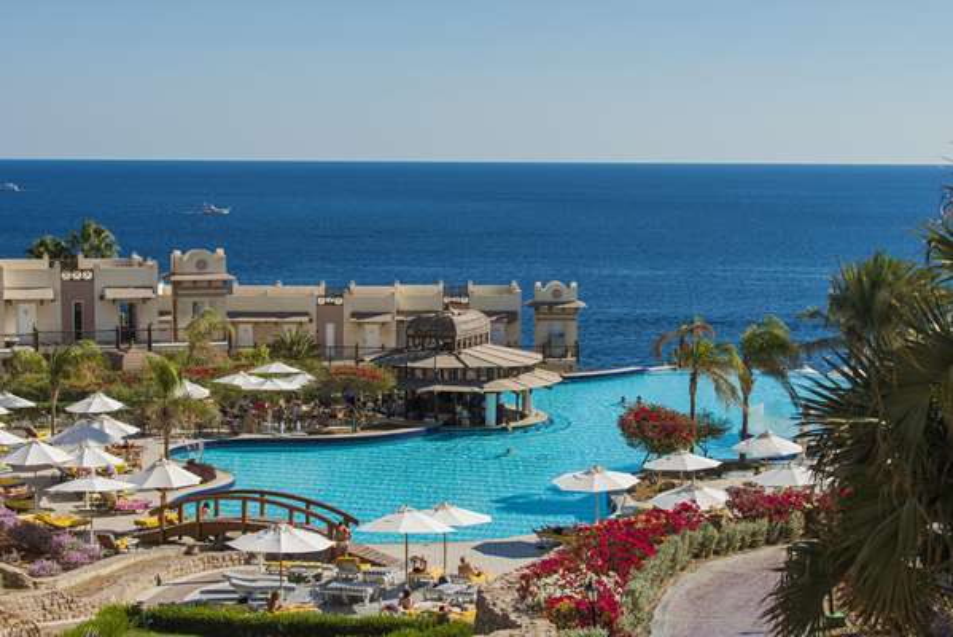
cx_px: 476
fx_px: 1854
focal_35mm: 70
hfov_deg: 28.8
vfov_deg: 19.5
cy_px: 318
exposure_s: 1/500
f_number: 8
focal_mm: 70
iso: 100
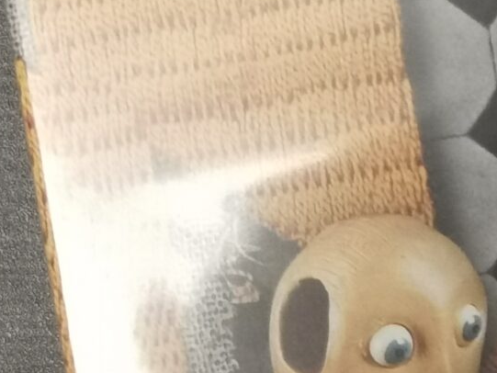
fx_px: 2786
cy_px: -52
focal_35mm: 194
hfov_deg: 9.6
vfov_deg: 7.6
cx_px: 930
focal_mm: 5.58
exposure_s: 1/100
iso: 250
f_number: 1.8
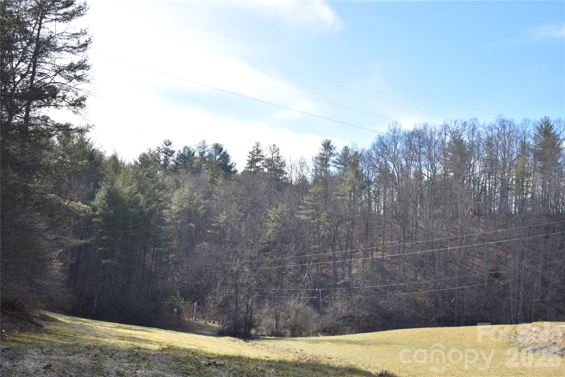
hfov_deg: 29.2
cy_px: 188
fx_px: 1083
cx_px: 282
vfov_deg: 19.7
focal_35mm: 69
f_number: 10
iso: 200
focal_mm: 46
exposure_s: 1/400
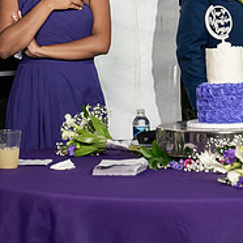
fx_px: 969
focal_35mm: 122
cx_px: 147
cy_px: 12
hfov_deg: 14.3
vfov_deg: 14.1
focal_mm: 46
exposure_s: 1/200
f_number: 5.6
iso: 1600
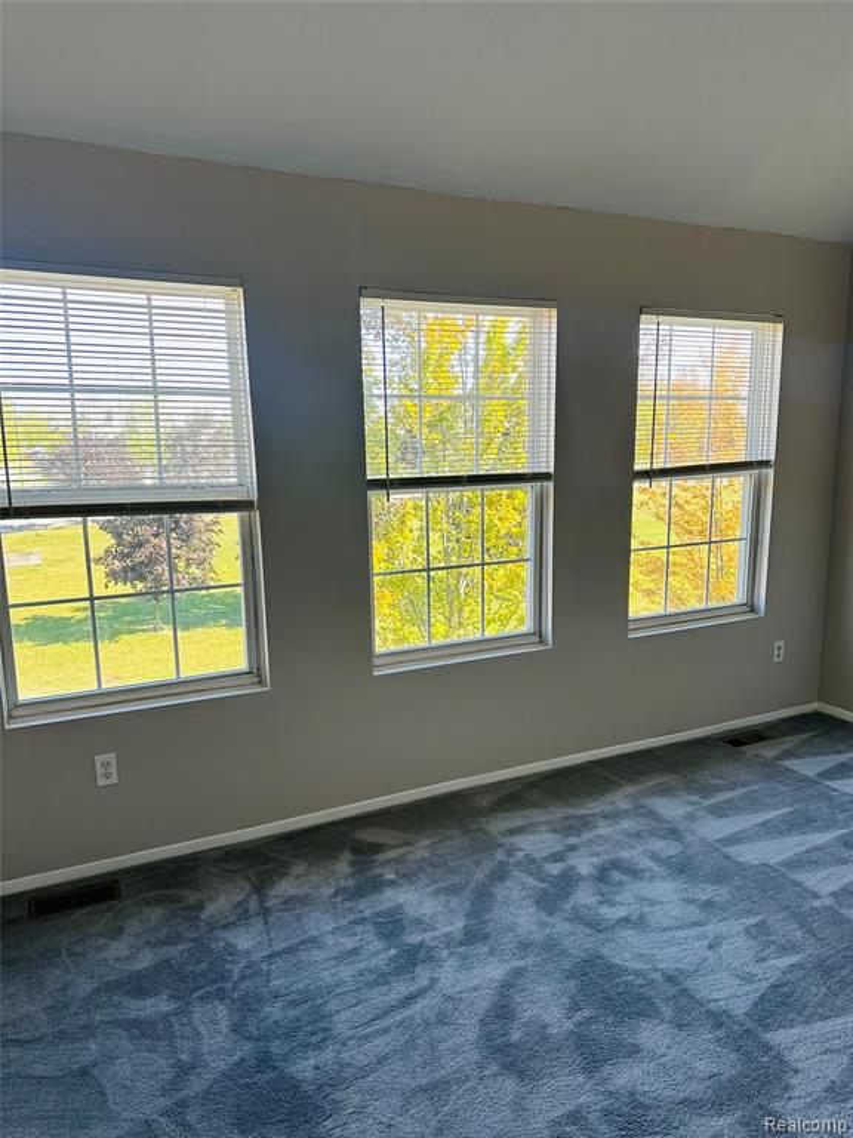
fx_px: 789
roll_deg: -0.1
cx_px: 426
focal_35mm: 24
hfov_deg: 56.8
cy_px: 569
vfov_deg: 71.6
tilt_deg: -8.3
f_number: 1.78
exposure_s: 1/164
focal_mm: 6.86
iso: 64
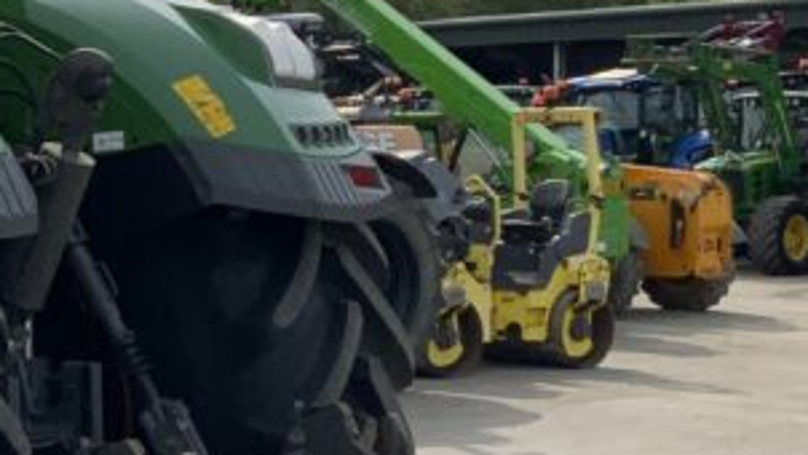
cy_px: 217
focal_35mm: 107
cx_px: -177
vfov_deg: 11.3
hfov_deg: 18.8
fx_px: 2293
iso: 20
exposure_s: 1/4065
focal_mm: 3
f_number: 1.8
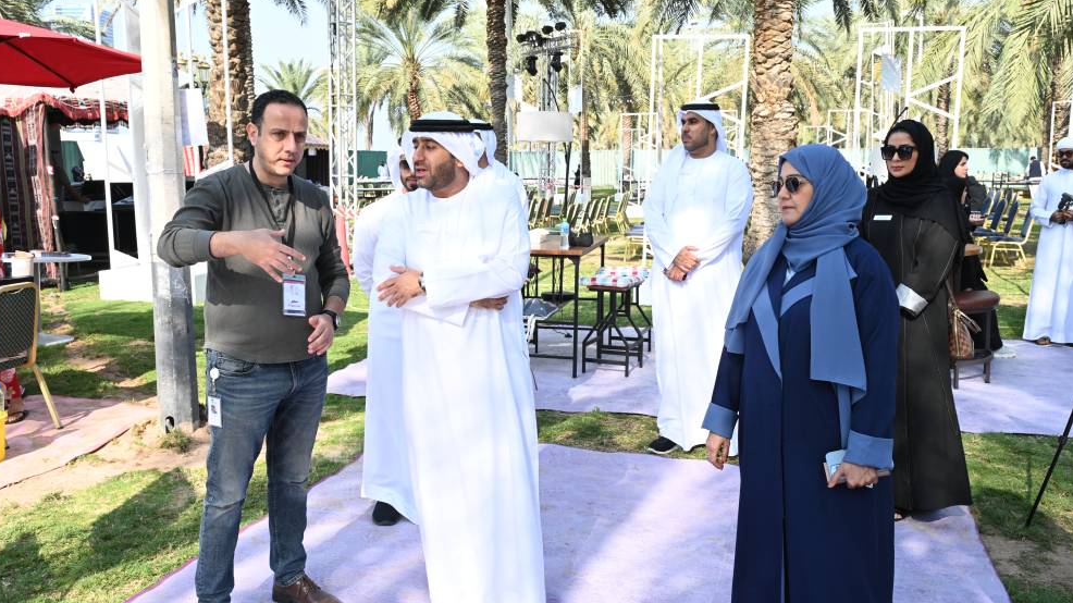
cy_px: 304
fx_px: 967
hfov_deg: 58.0
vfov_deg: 34.6
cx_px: 534
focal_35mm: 34
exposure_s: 1/800
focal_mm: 32
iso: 1600
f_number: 10
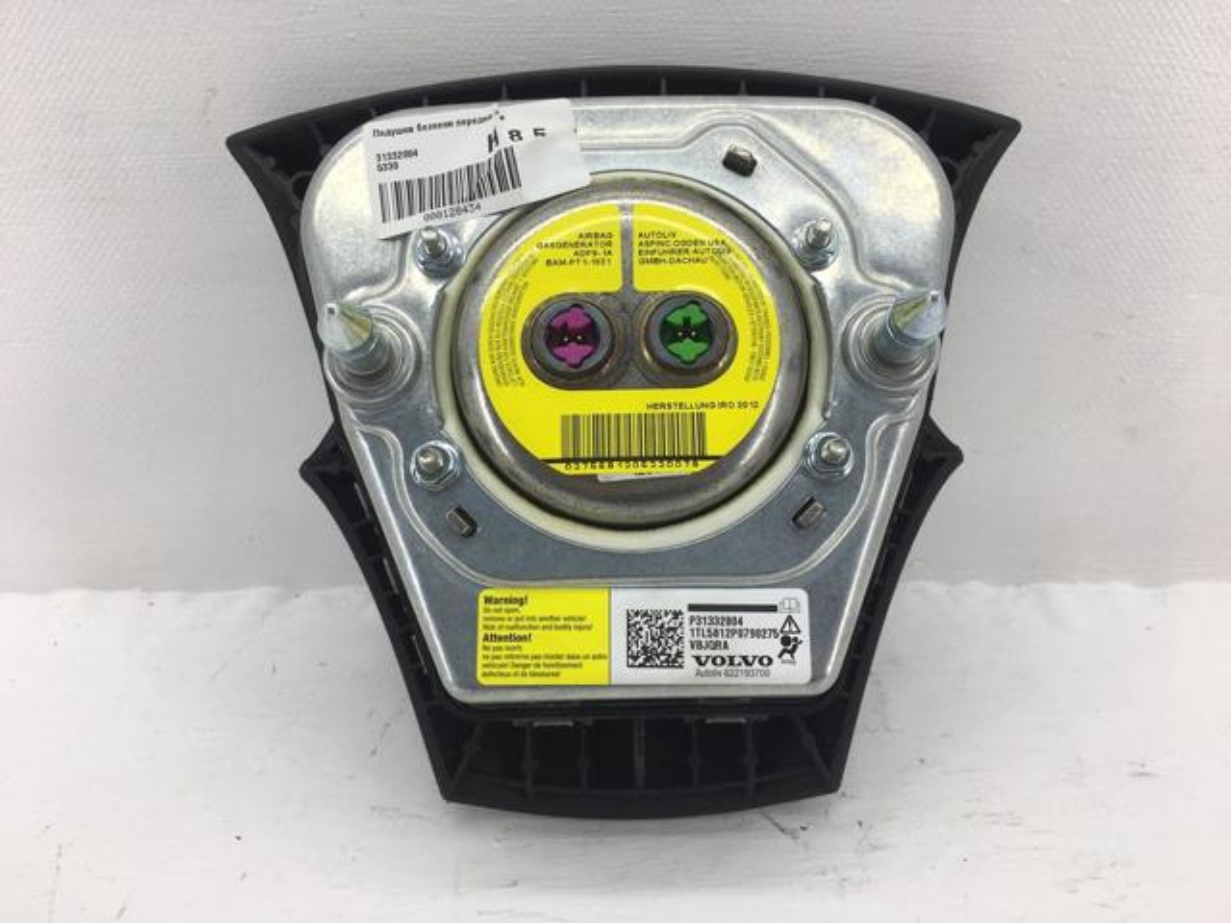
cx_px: 616
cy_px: 462
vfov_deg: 48.2
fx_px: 1031
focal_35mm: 29
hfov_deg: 61.7
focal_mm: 4.15
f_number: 2.2
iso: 25
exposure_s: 1/230
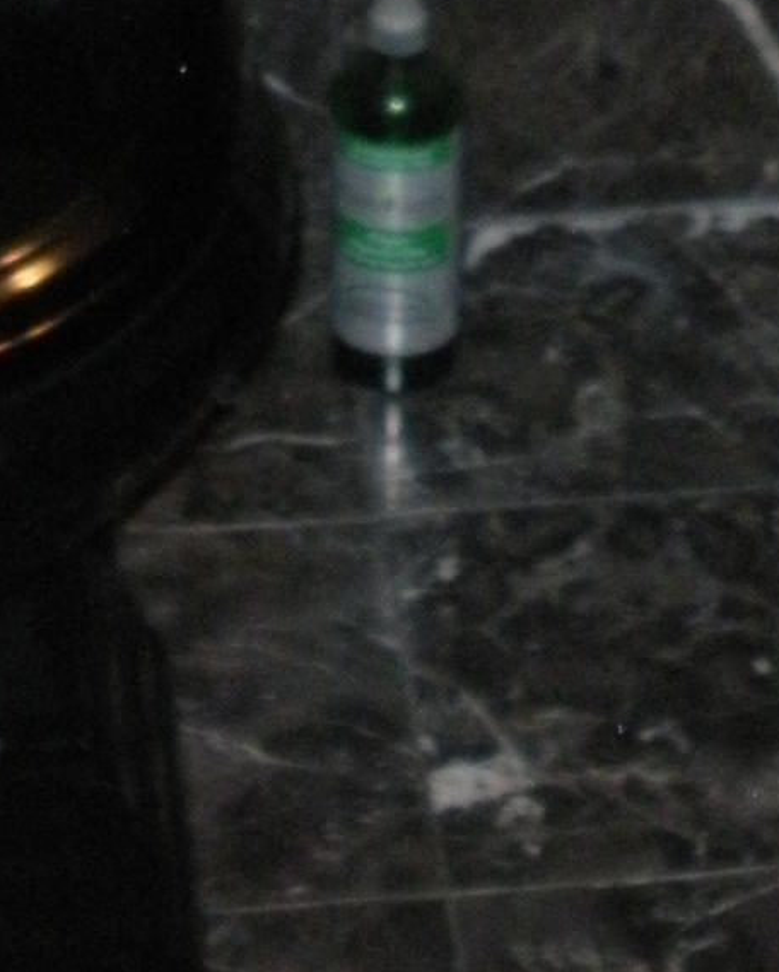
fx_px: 3455
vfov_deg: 14.5
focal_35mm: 120
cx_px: 501
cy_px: -654
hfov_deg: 12.9
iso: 400
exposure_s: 1/60
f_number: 3.5
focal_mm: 6.3
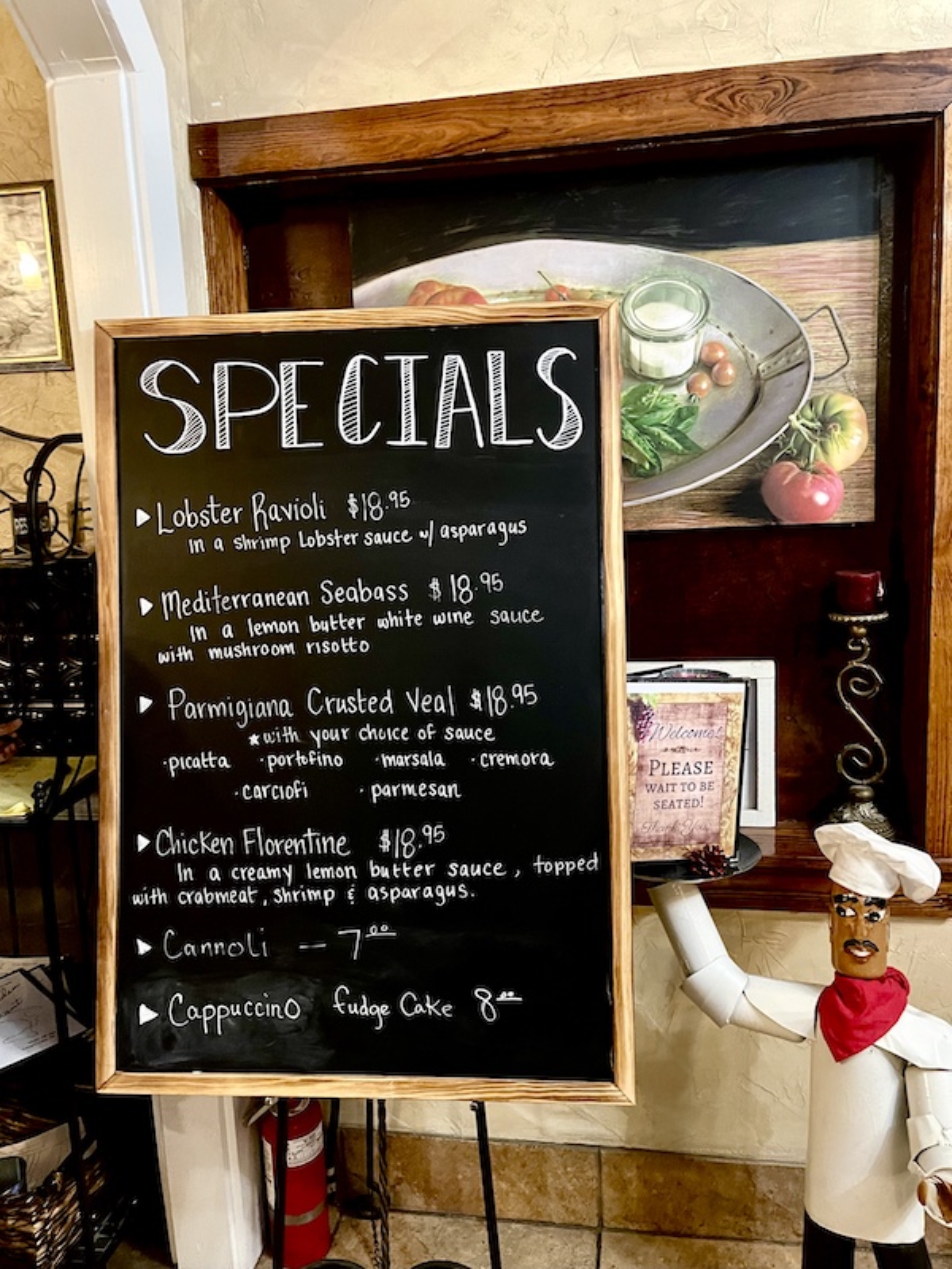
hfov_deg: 54.9
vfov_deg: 69.4
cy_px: 634
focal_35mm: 25
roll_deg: +3.3
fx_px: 917
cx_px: 476
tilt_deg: -9.6
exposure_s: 1/30
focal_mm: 5.1
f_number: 1.6
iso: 640
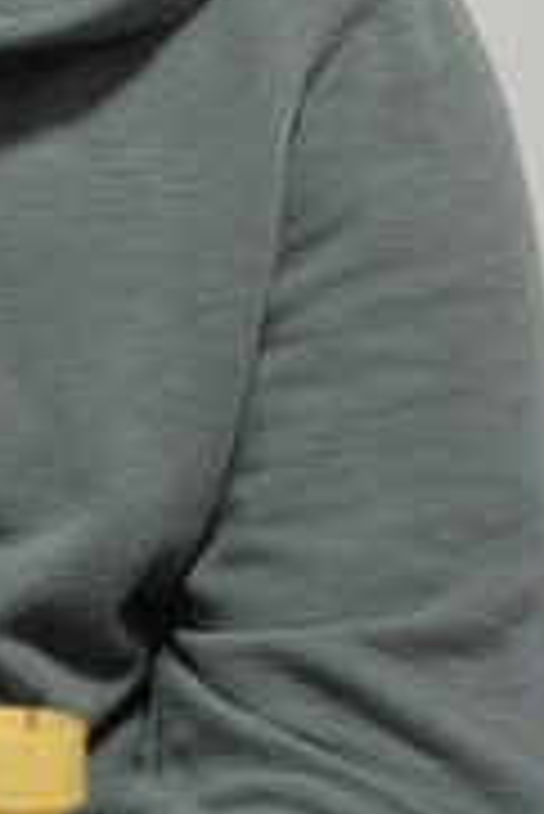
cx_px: -953
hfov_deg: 10.0
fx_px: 2534
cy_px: 117
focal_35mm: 112
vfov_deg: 18.0
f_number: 3.5
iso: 3200
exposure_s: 1/160
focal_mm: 18
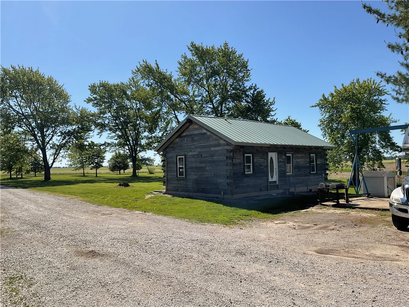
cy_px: 154
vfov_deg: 48.2
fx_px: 343
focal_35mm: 29
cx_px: 204
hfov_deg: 61.7
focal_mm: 3
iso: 16
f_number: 1.8
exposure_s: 1/2667
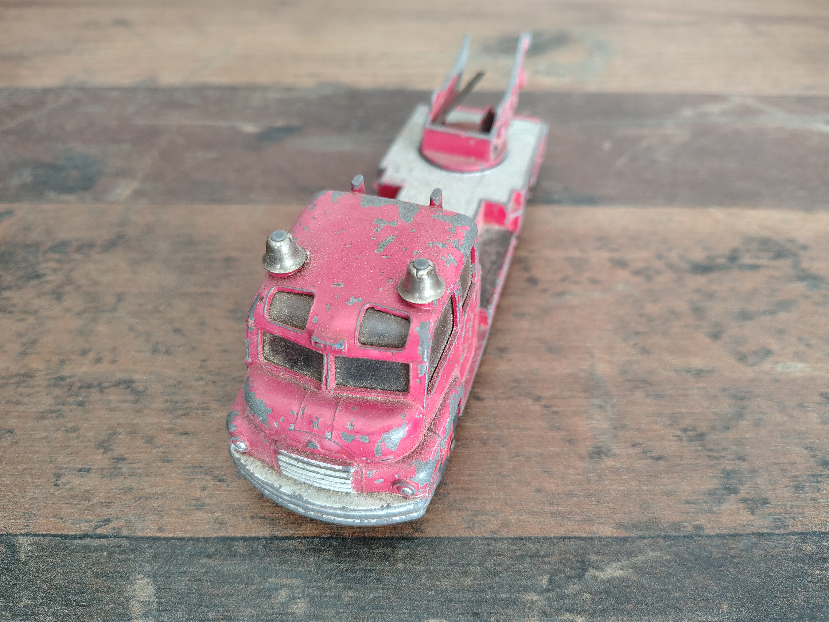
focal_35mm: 25
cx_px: 416
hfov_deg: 69.4
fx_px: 599
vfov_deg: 54.9
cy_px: 310
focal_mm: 5.56
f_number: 1.8
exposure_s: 1/50
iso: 625
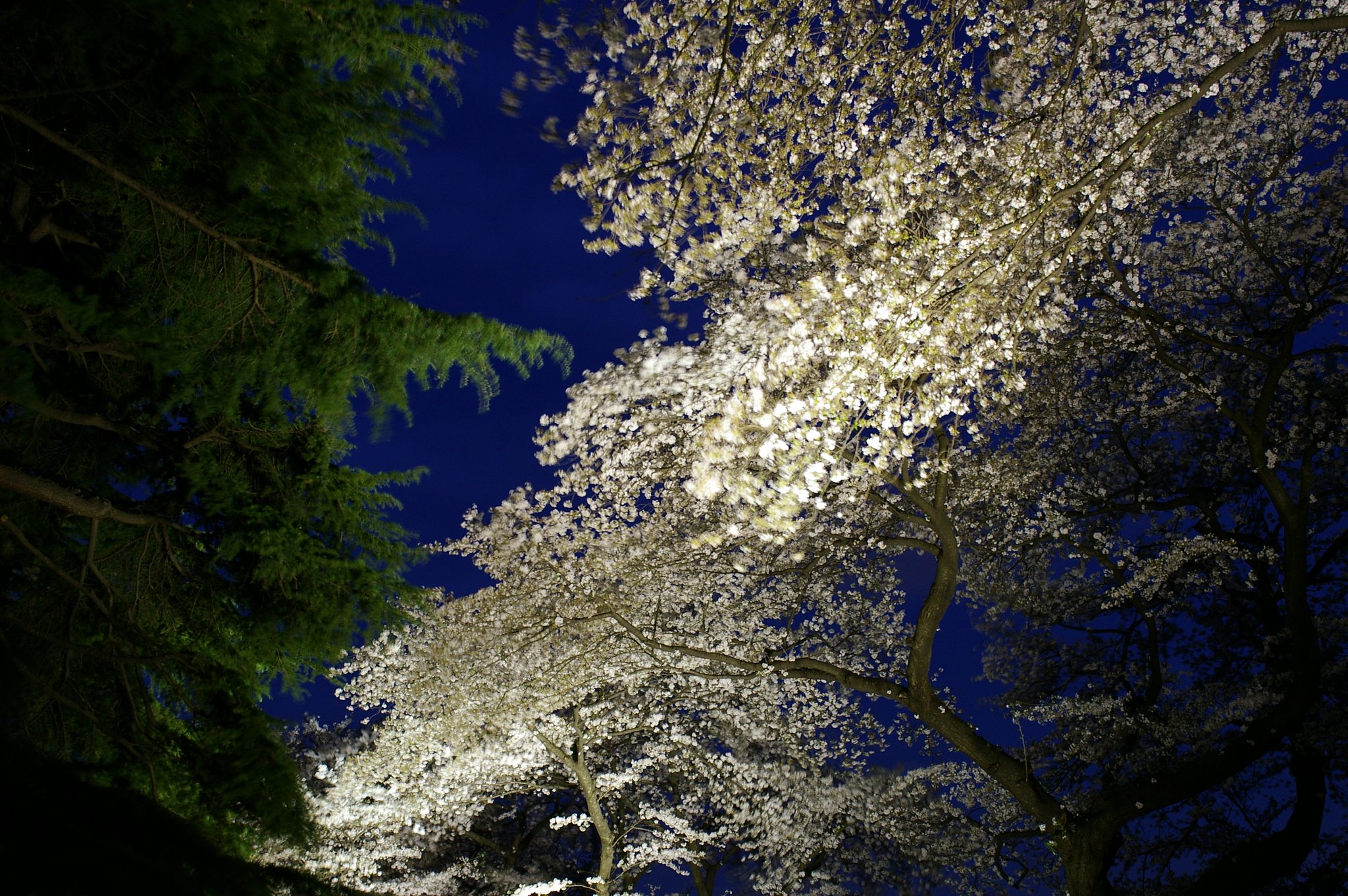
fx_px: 1347
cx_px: 674
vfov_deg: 36.8
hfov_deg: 53.2
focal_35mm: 36
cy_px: 448
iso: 200
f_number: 5.6
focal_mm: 24
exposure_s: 2
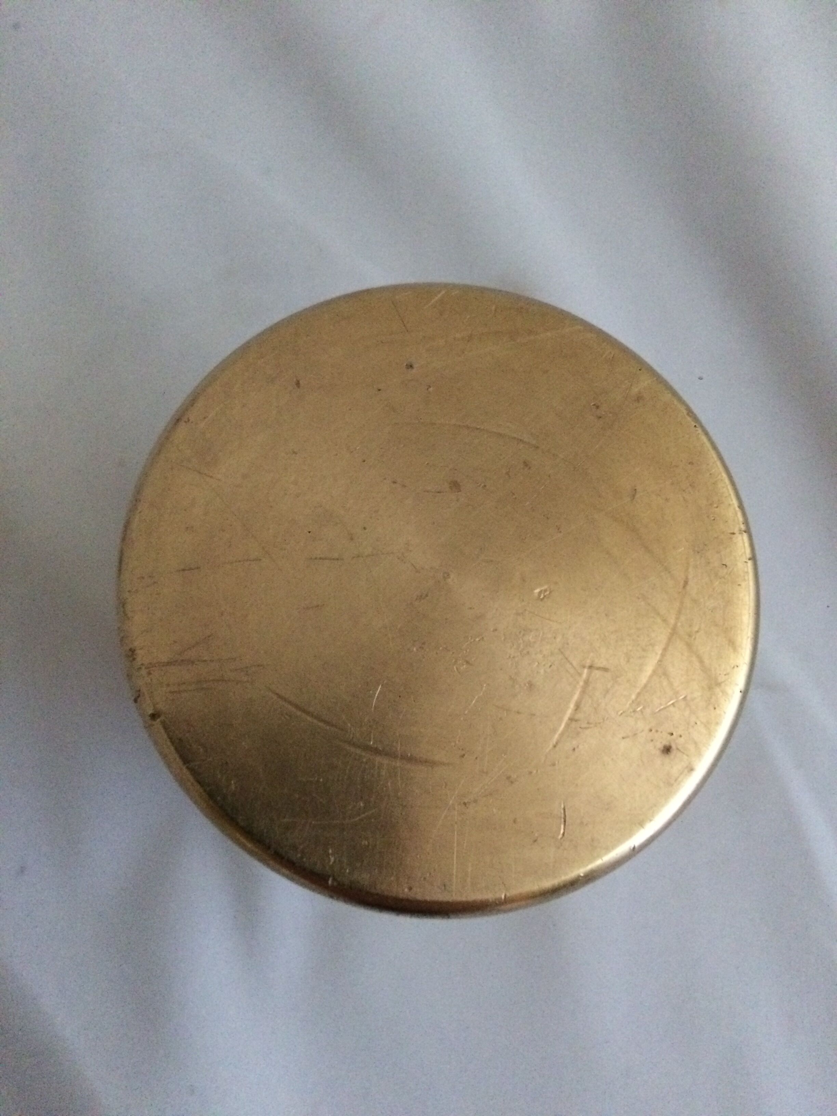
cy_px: 558
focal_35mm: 29
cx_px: 418
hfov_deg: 48.2
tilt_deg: -77.9
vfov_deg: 61.7
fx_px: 935
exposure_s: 1/17
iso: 640
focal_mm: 4.15
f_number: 2.2
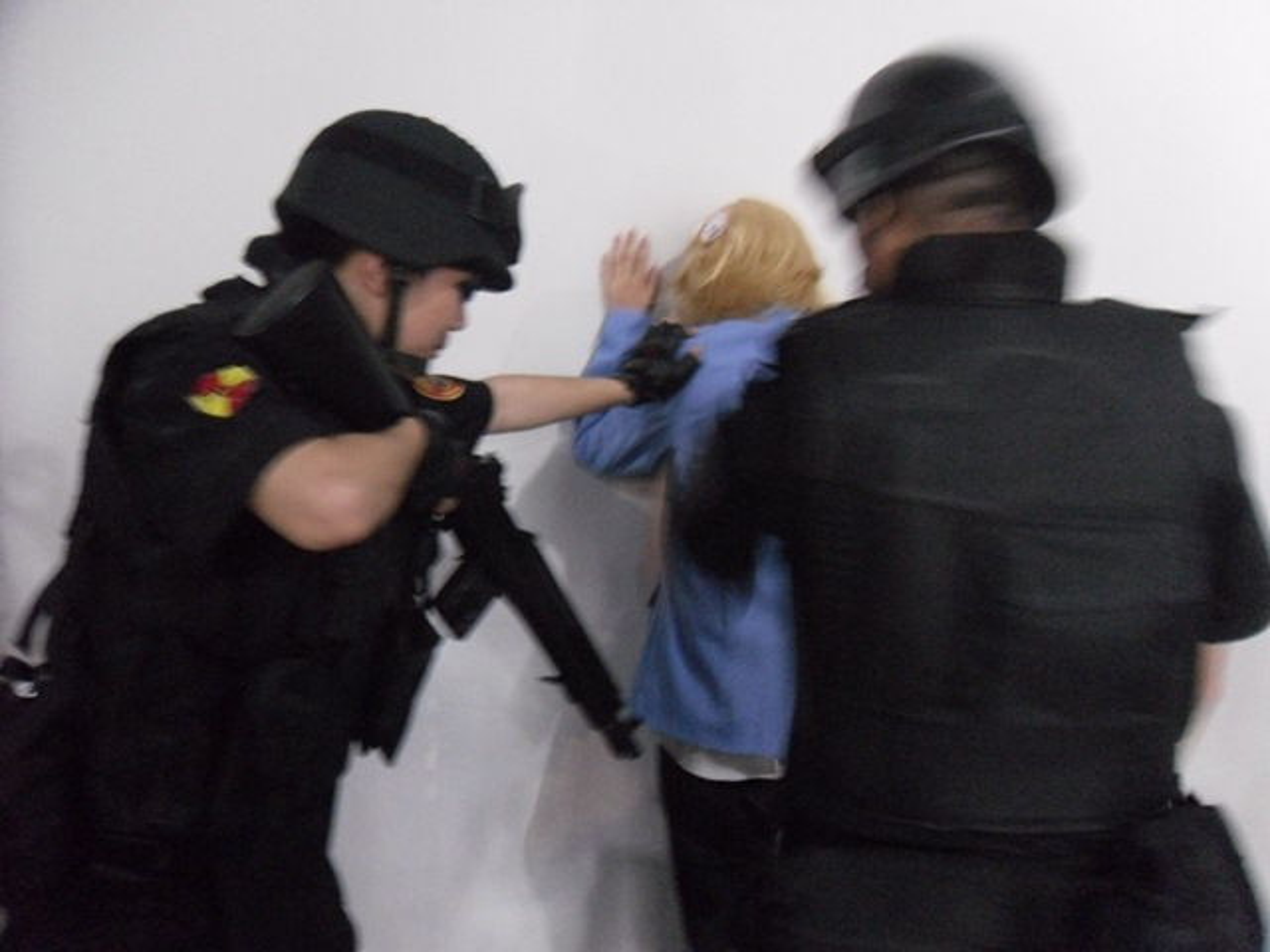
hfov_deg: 42.1
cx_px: 635
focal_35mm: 45
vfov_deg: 32.2
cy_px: 476
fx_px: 1651
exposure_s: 1/9
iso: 800
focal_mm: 6.3
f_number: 3.5
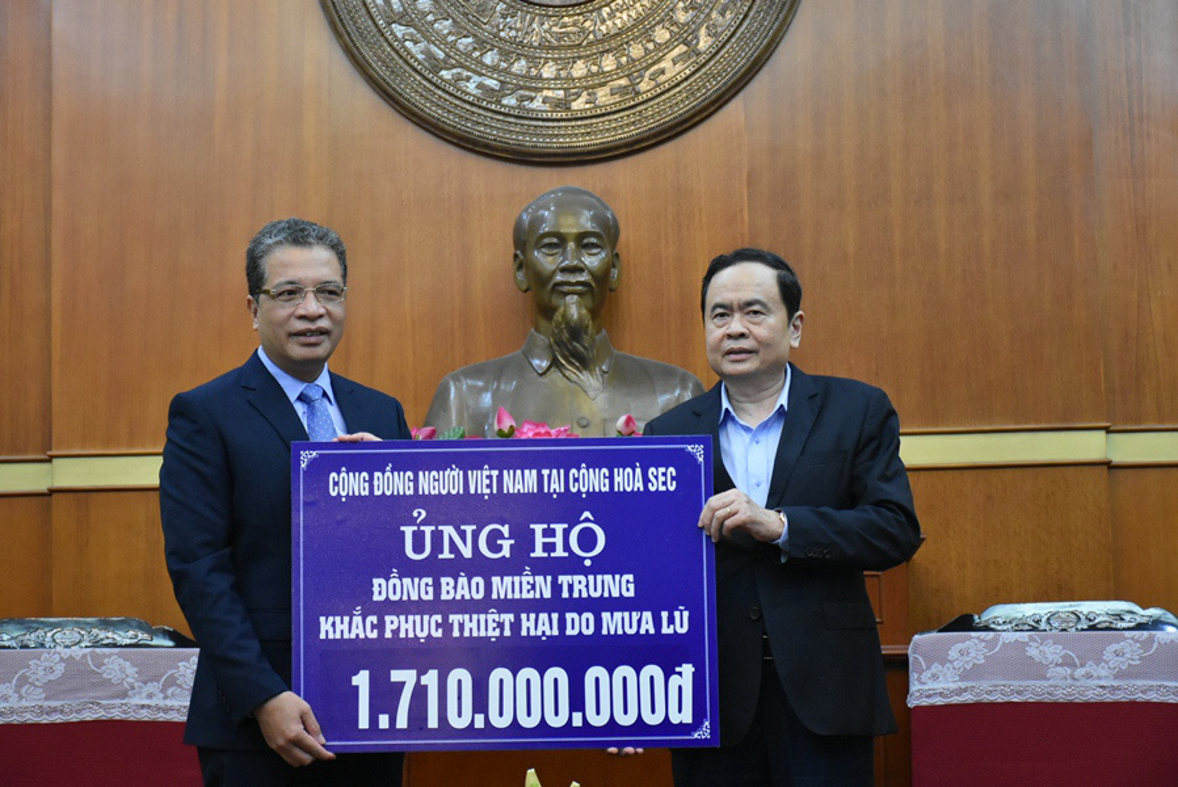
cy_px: 394
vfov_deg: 16.3
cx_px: 589
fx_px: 2750
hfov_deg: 24.2
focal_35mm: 84
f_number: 4.8
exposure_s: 1/60
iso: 3600
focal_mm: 56
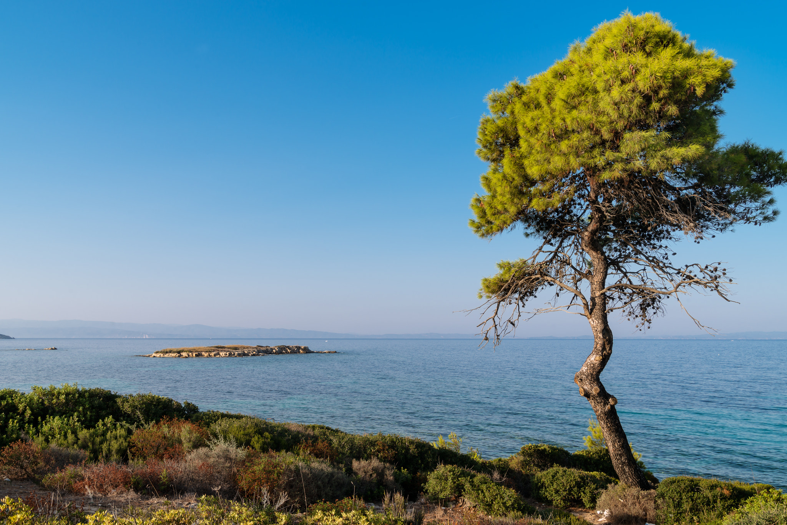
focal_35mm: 28
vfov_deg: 46.4
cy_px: 262
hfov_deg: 65.5
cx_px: 394
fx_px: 612
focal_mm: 28
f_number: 13
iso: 100
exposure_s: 1/80
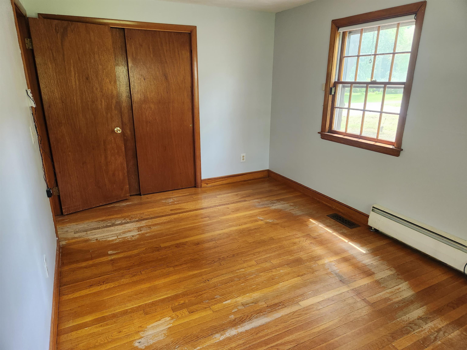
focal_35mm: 23
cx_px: 234
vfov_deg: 58.9
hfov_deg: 73.9
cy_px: 175
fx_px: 310
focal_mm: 5.4
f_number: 1.8
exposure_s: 1/120
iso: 500
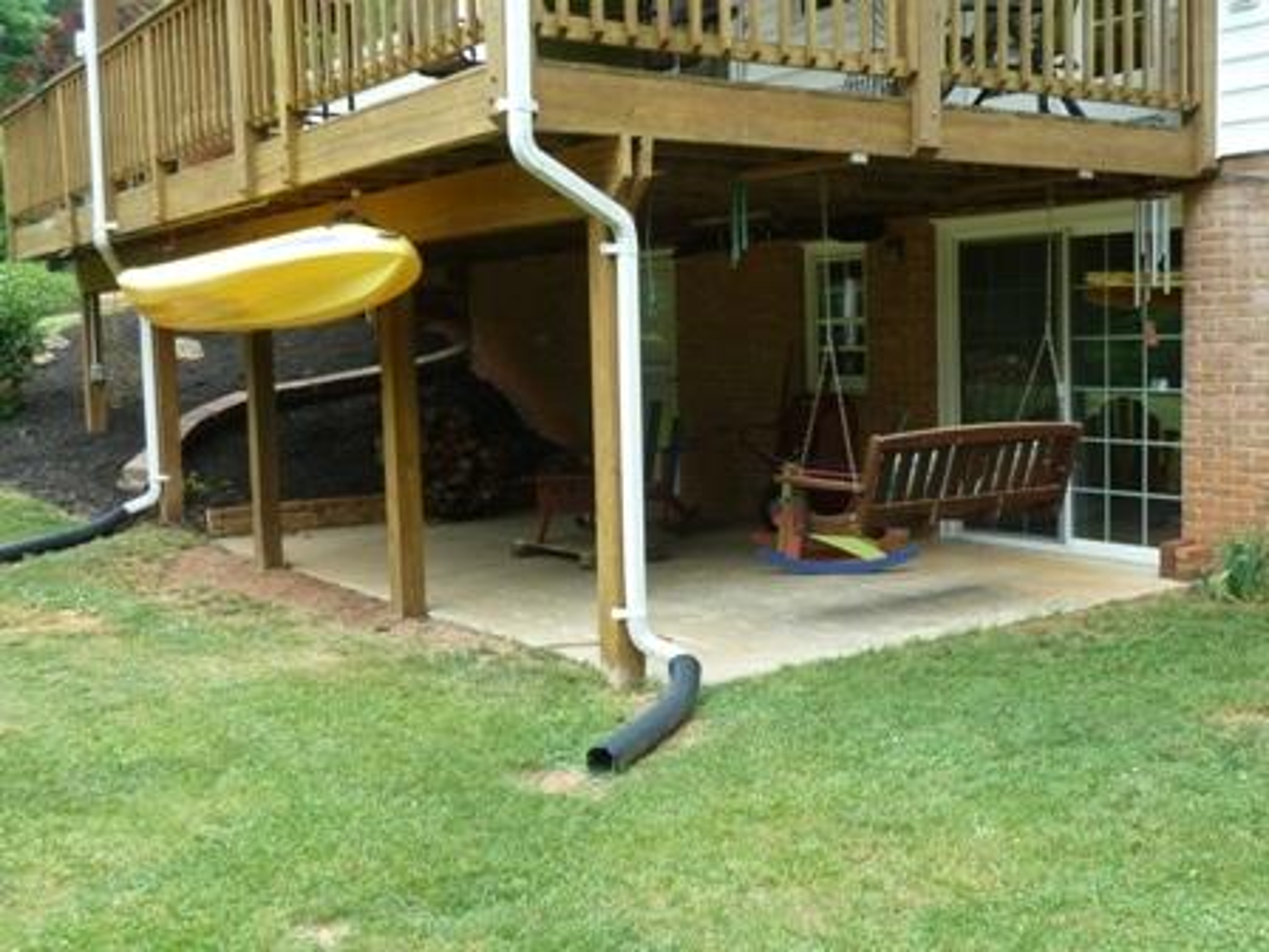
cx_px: 634
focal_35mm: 40
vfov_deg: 36.0
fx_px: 1466
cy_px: 476
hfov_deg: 46.8
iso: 80
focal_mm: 6.5
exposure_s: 1/30
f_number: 3.6
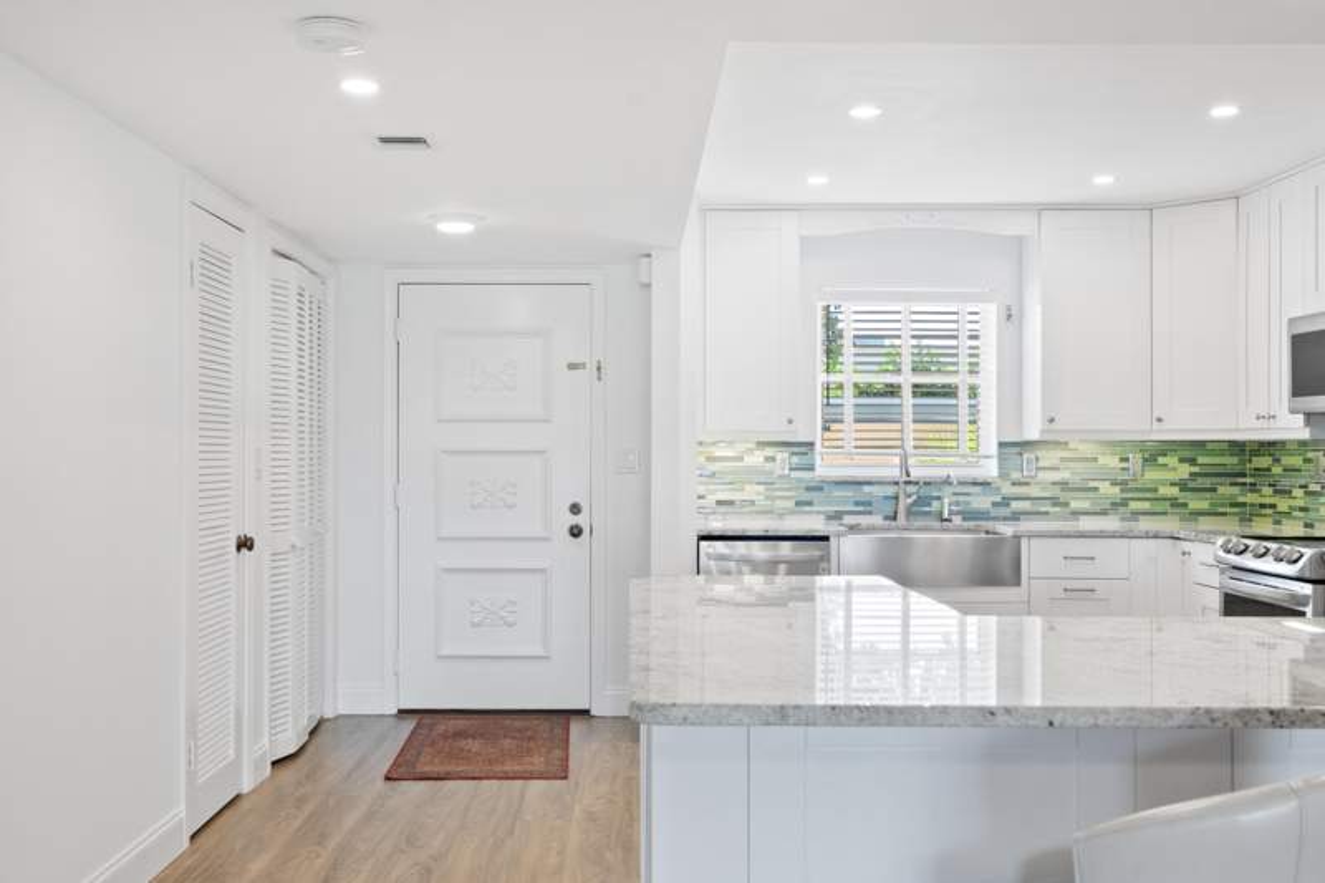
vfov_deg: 37.8
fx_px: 1288
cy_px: 442
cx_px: 662
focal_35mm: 35
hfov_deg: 54.4
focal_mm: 35
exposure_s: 1/20
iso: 2000
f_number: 8
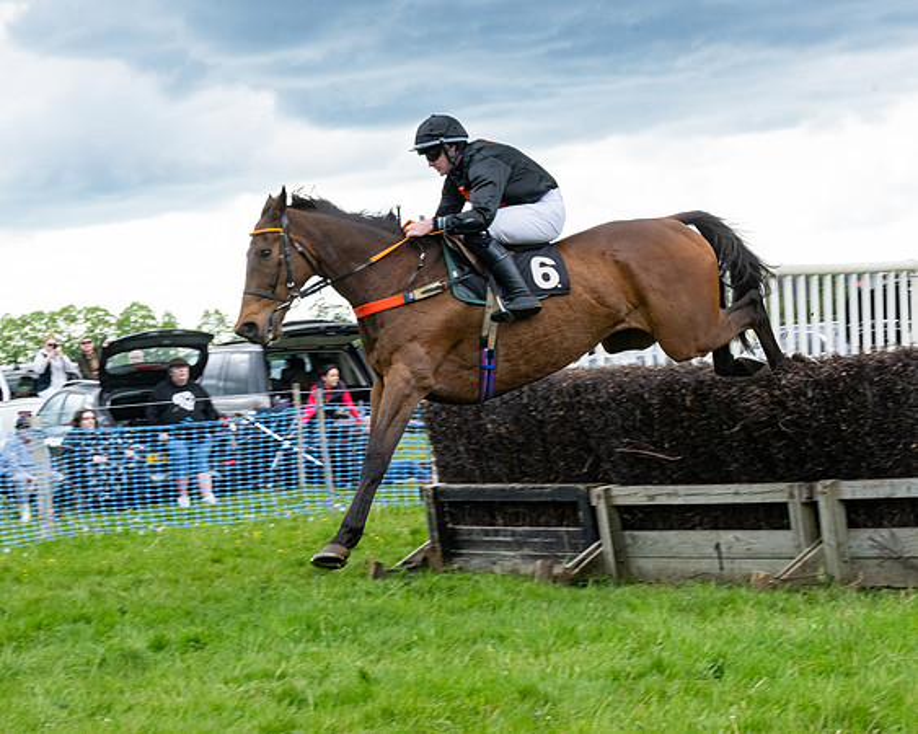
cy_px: 352
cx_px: 559
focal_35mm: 100
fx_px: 2728
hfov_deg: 19.1
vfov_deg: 15.3
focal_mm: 70
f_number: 13
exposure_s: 1/320
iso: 1000
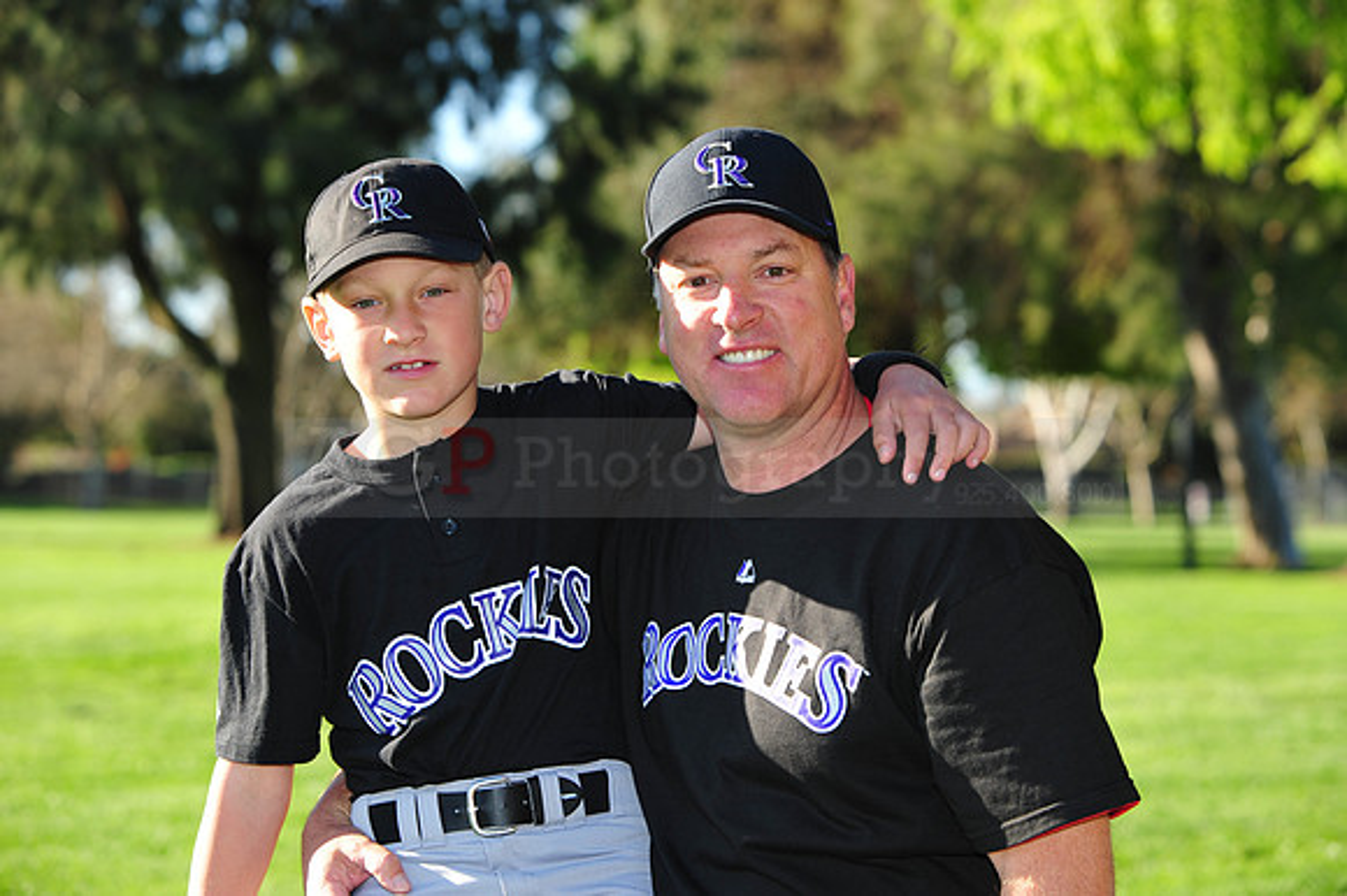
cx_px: 674
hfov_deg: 20.4
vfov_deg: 13.7
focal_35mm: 100
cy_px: 448
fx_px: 3739
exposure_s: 1/320
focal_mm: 100
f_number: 5.6
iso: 200
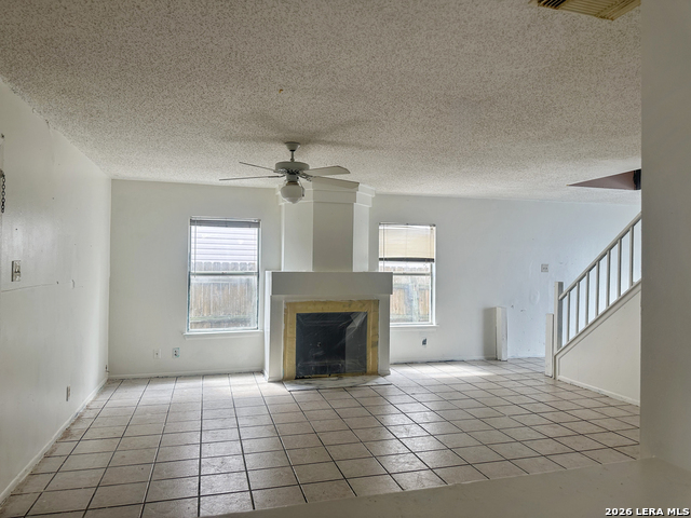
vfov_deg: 56.8
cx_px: 346
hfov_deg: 71.6
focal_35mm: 24
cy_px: 259
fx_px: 479
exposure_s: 1/120
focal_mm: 6.86
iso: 80
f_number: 1.78
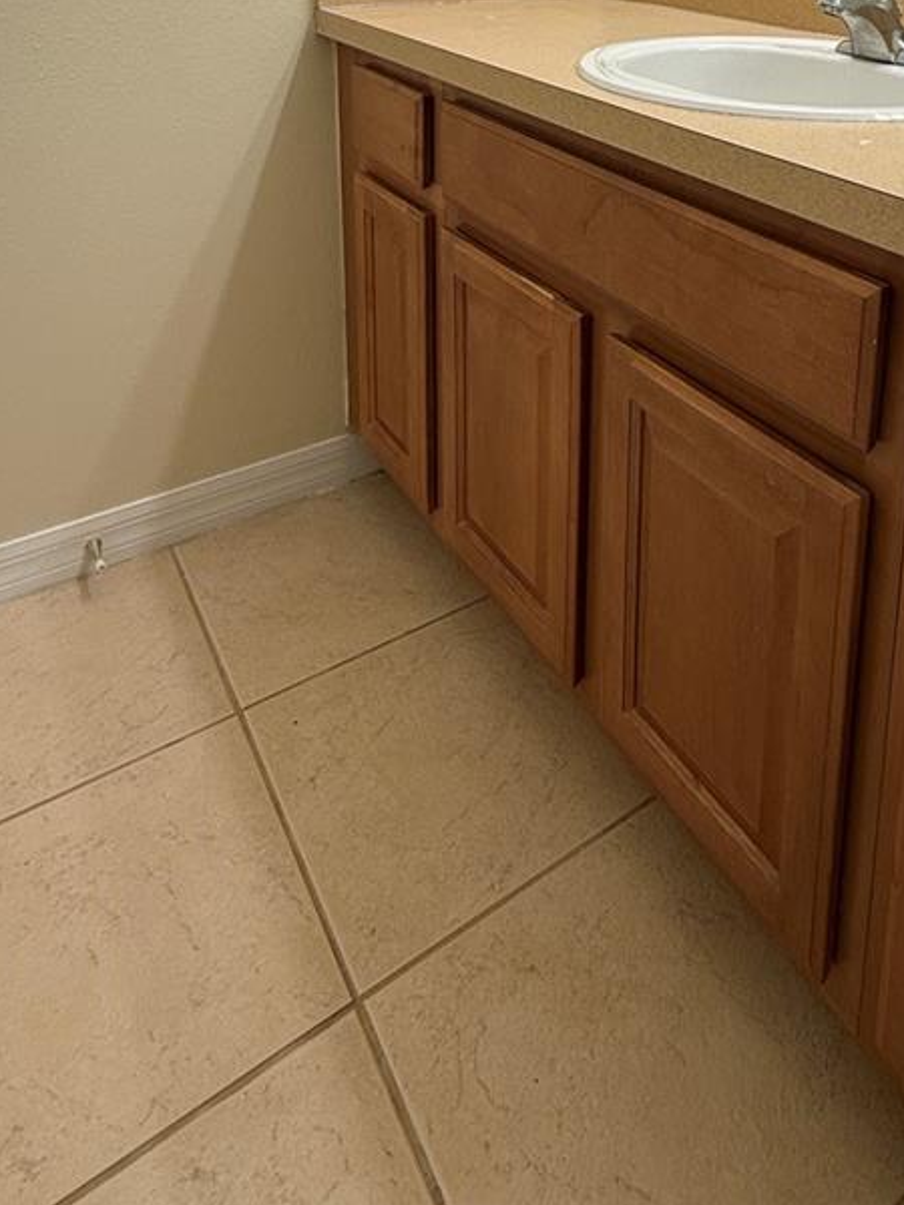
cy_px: 96
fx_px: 975
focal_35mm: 28
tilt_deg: -11.8
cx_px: 671
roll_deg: -2.1
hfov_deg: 48.0
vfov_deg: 54.3
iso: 64
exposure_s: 1/120
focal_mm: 2.22
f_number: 2.2
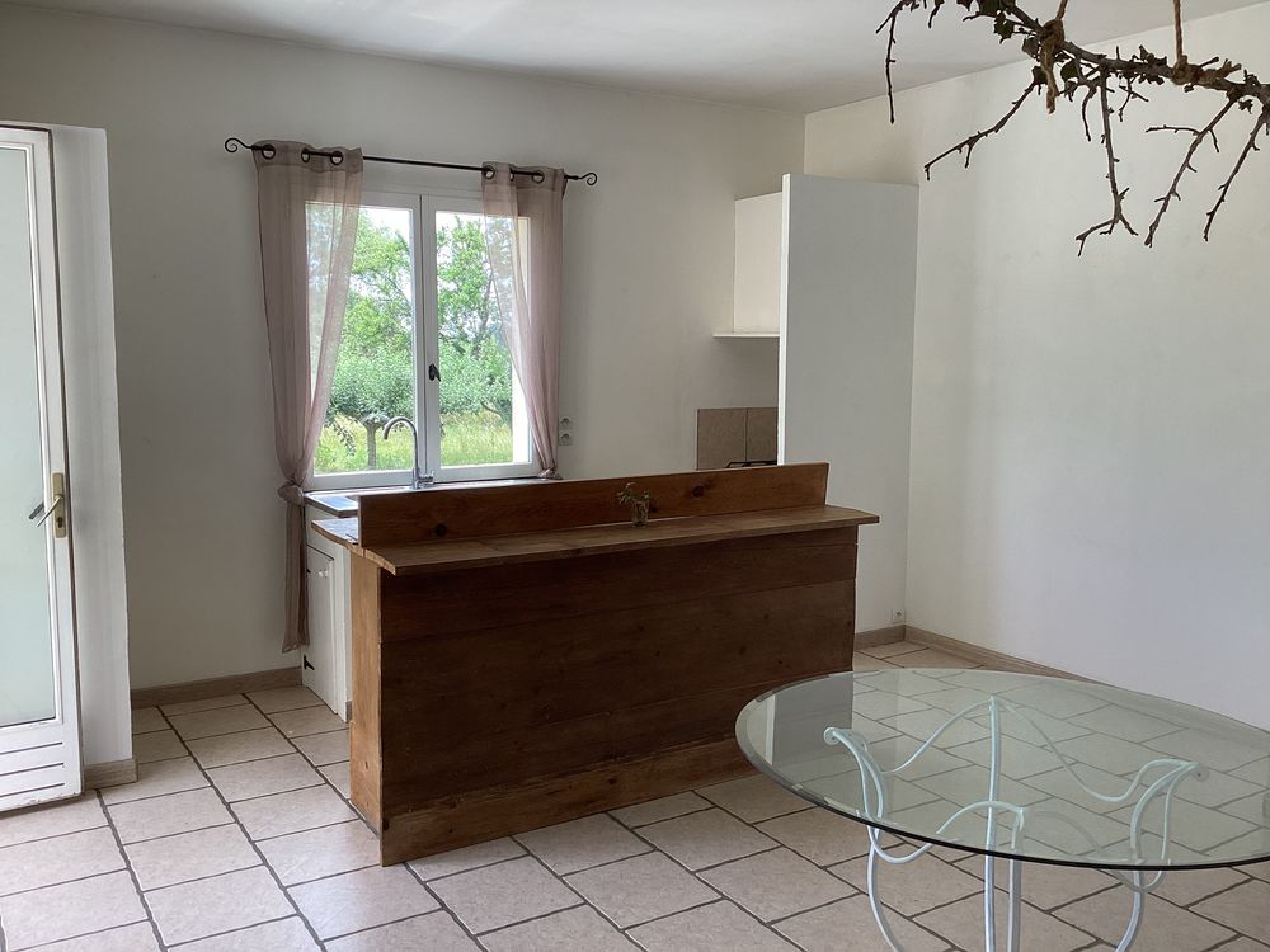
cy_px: 476
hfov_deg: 58.4
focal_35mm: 31
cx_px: 635
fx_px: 1137
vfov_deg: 45.4
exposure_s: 1/120
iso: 50
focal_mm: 3.3
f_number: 2.4
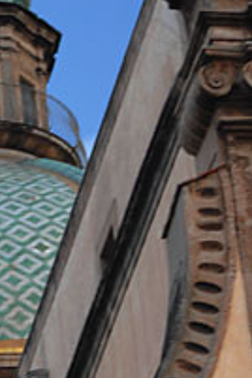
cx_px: -114
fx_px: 3649
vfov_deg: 5.9
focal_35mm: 348
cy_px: 263
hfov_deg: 3.9
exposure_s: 1/15
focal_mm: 75
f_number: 5
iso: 200
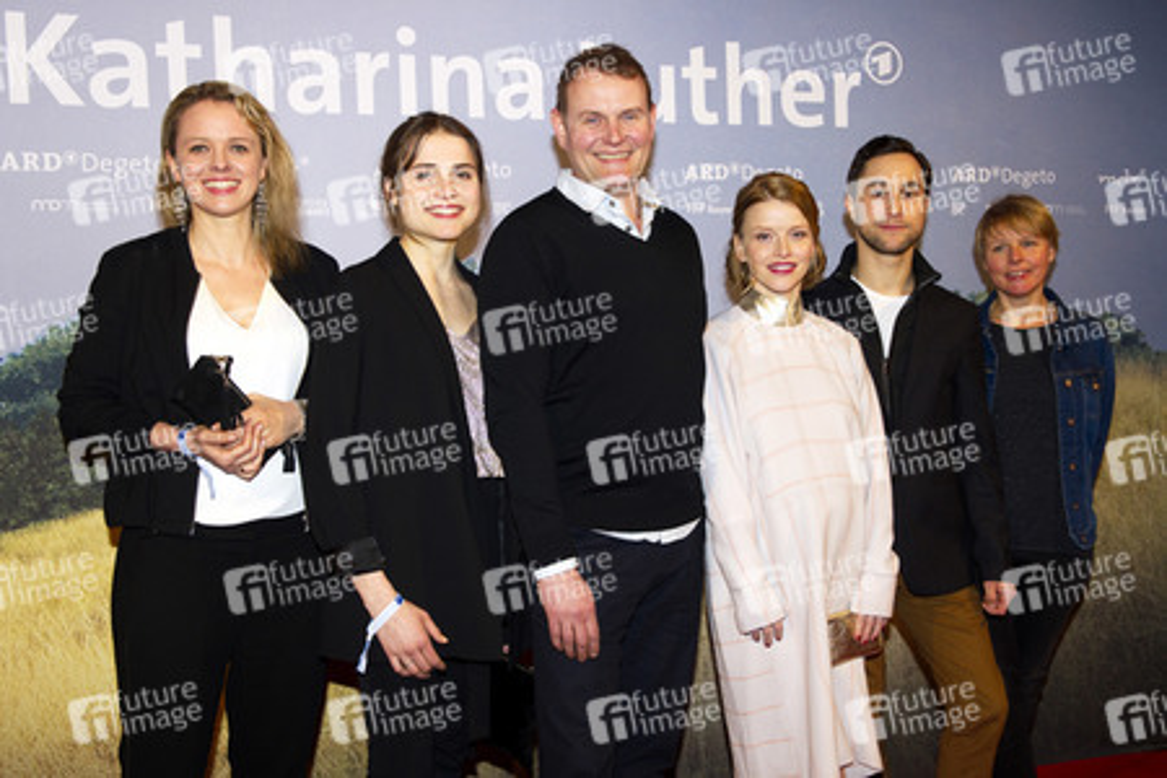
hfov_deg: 50.7
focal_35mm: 38
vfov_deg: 35.1
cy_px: 389
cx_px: 584
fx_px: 1232
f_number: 5.6
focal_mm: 38
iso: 1000
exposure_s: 1/100
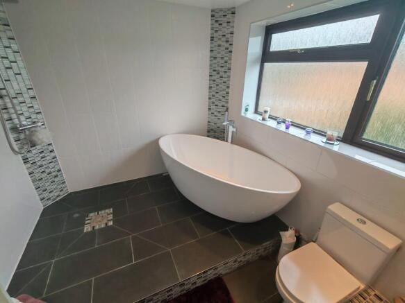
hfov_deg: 94.5
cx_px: 202
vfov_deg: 78.1
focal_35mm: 16
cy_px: 152
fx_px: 187
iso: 80
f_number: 2.2
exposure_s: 1/50
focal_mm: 1.96
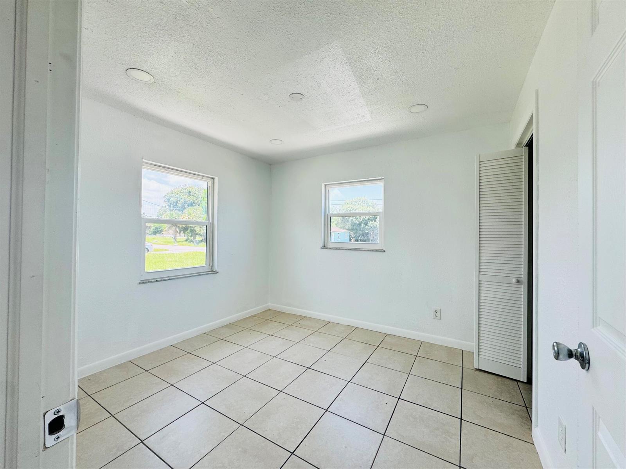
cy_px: 234
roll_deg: -0.3
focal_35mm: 14
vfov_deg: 85.7
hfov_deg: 102.1
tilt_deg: -0.2
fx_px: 253
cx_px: 313
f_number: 2.2
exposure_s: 1/129
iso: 40
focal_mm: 2.22
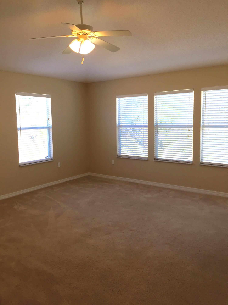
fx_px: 255
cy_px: 152
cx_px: 114
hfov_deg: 48.2
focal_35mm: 29
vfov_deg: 61.7
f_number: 2.2
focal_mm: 4.15
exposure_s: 1/60
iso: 32
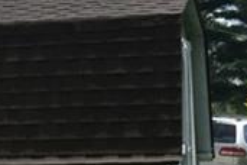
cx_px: -471
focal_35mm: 234
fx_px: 1605
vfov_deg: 5.9
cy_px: 75
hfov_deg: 7.7
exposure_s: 1/320
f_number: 9
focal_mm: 26
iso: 100
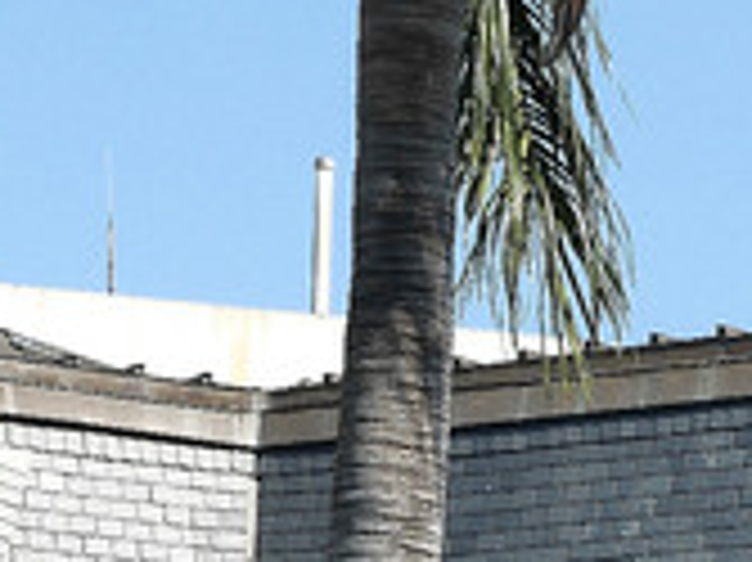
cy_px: 886
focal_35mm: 311
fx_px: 6751
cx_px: 477
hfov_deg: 6.4
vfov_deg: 4.7
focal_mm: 36
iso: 125
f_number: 10
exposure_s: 1/160
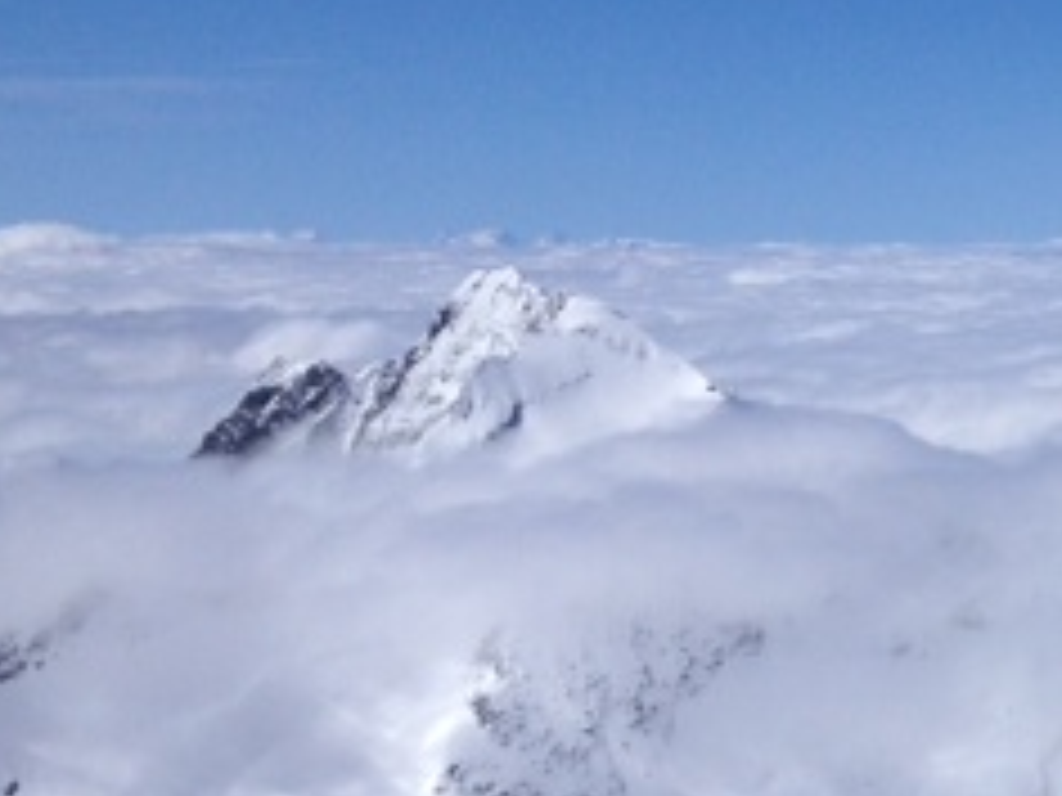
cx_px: 1066
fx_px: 2915
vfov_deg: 15.6
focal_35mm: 95
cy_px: 418
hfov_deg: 20.0
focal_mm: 4.28
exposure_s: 1/9259
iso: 50
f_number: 2.4
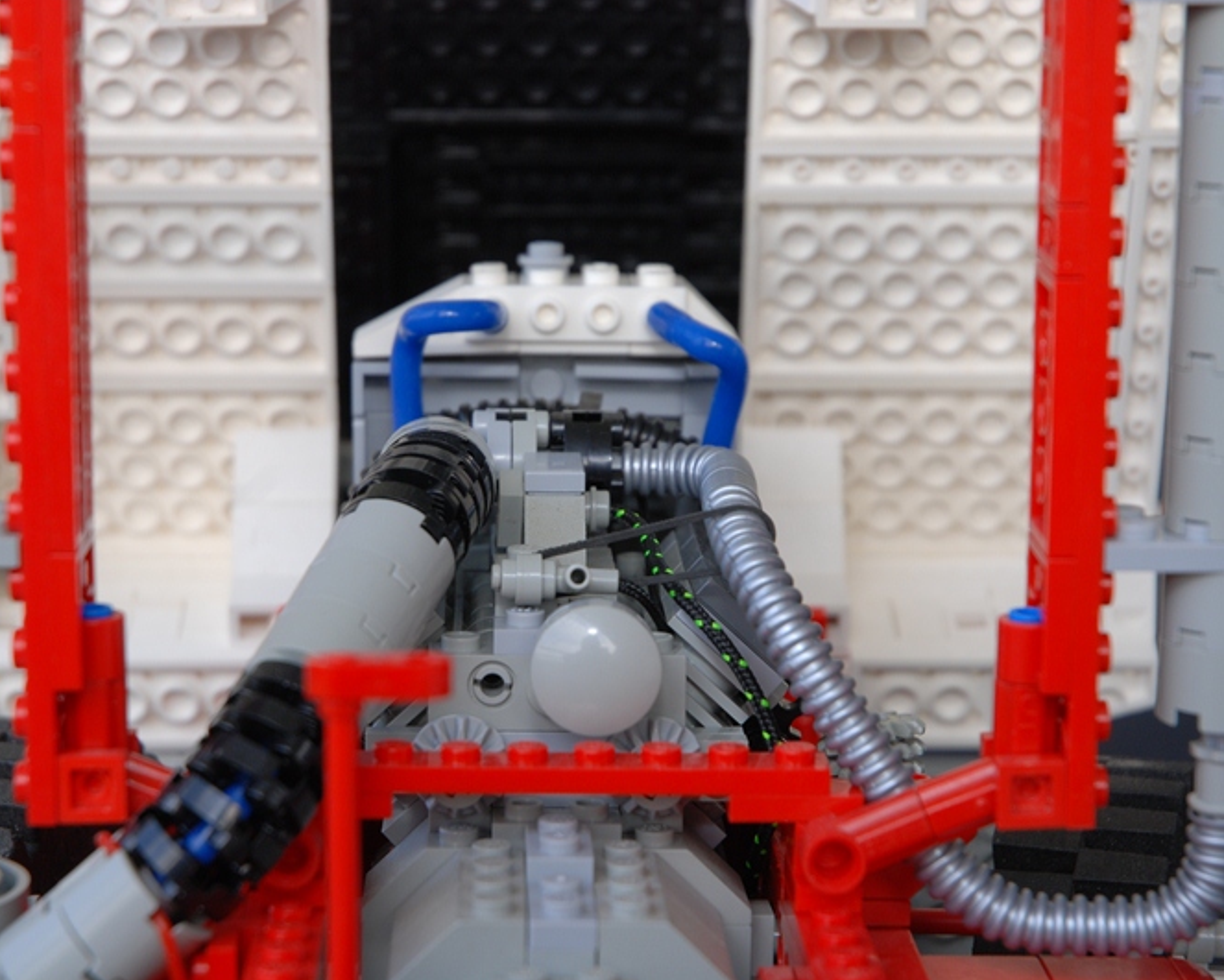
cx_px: 552
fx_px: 4313
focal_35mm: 119
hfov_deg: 16.2
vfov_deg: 13.0
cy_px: 491
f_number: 8
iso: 200
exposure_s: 1/125
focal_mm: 70
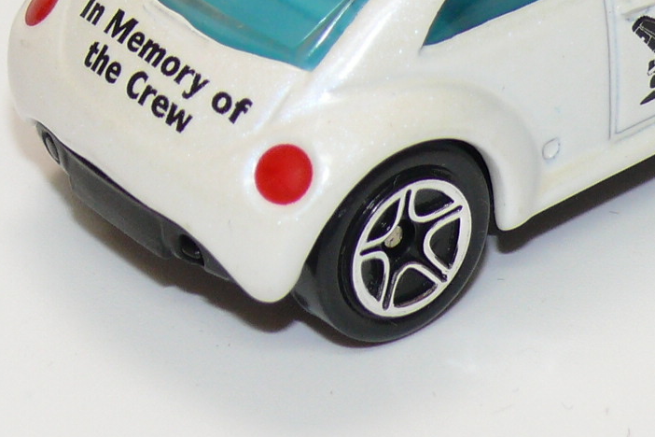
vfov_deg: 5.5
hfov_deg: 8.3
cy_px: -61
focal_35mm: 249
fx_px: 4530
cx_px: 497
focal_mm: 13.7
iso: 100
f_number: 4
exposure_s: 1/30
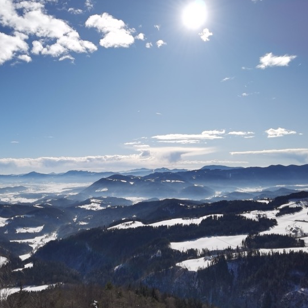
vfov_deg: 53.9
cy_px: 173
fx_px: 302
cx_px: 123
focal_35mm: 30
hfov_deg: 53.7
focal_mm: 4.4
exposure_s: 1/5051
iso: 50
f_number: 1.8
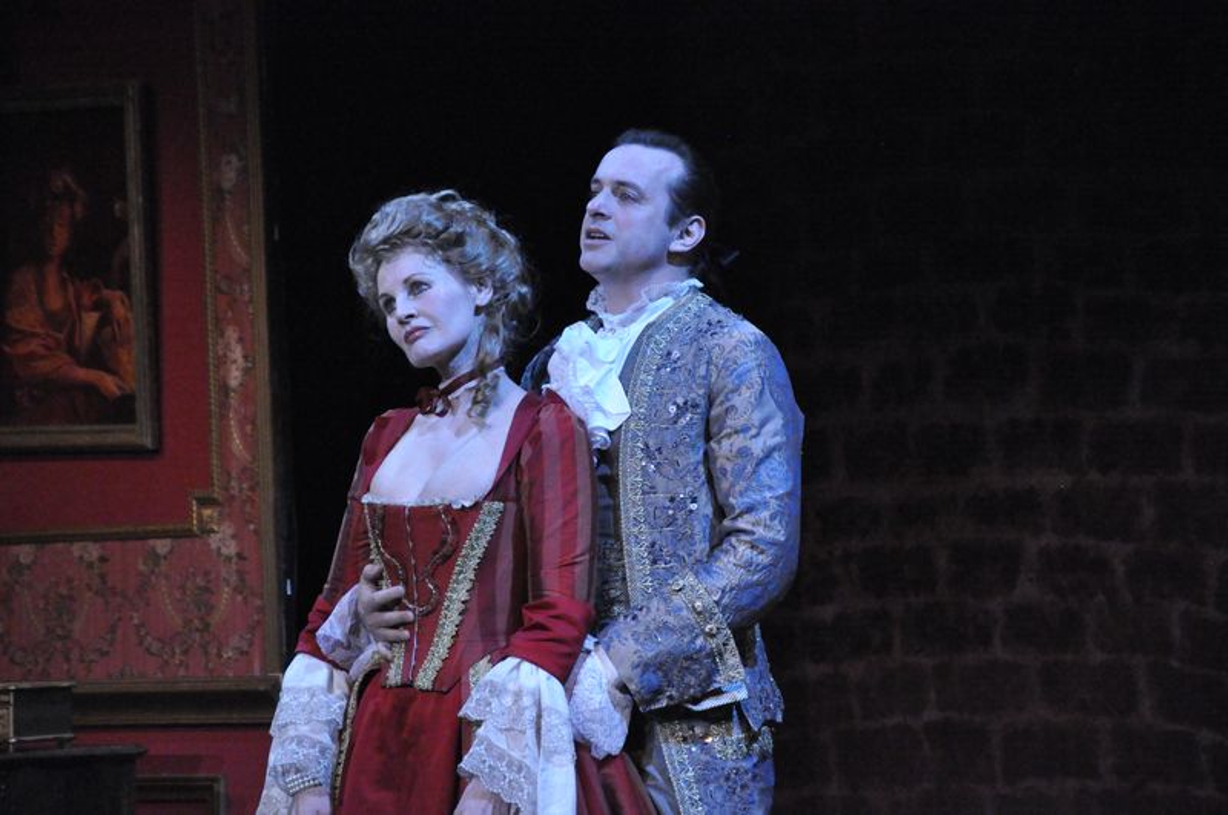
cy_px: 408
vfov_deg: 8.7
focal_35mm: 158
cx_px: 614
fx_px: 5365
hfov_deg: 13.1
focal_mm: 105
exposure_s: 1/60
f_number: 5.6
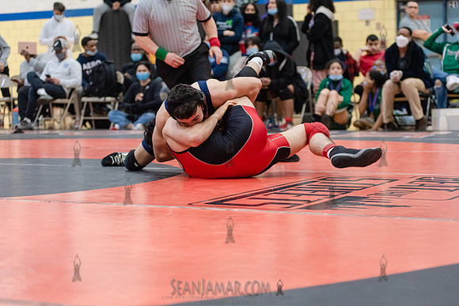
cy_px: 153
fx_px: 1020
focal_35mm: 80
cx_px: 230
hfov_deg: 25.4
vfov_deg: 17.1
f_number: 3.5
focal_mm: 80
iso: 4000
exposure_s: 1/400
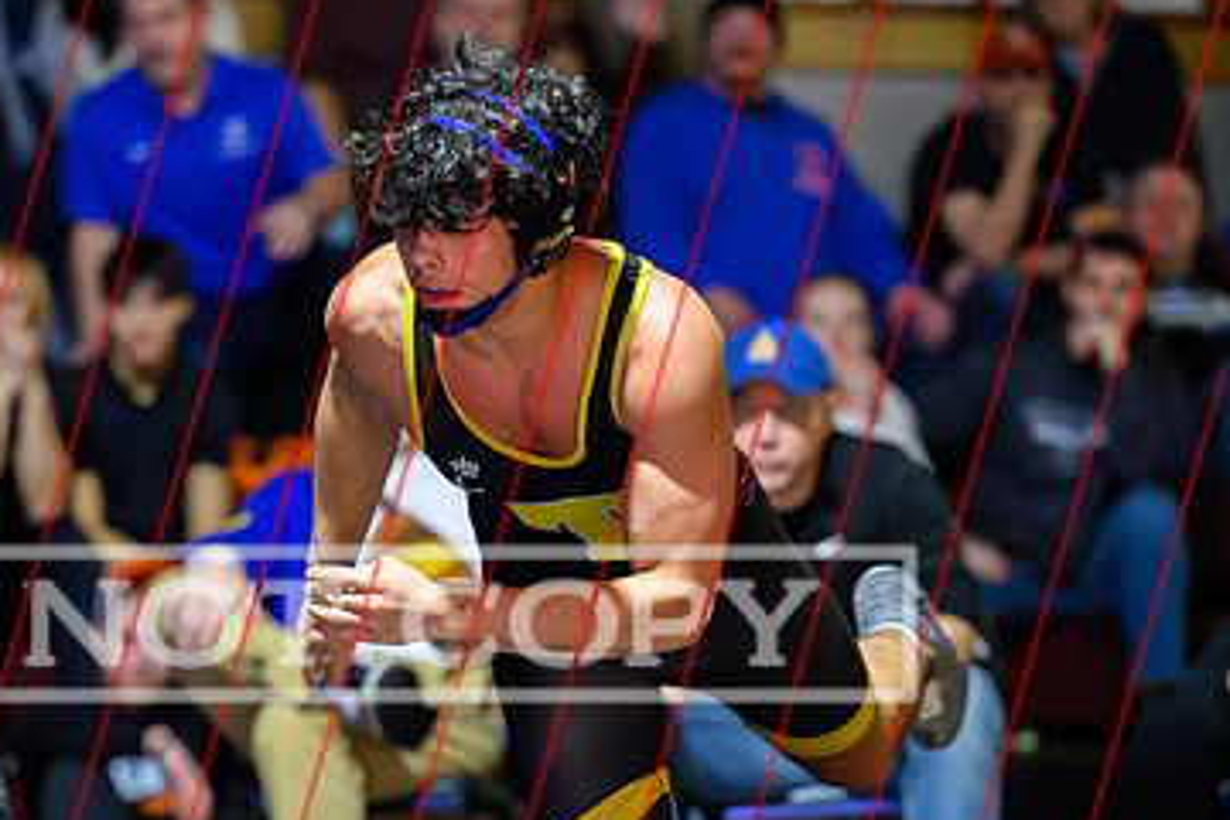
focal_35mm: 271
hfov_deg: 7.6
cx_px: 189
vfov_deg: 5.1
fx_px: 9258
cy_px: 590
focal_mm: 135
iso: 16000
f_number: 2.8
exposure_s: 1/500
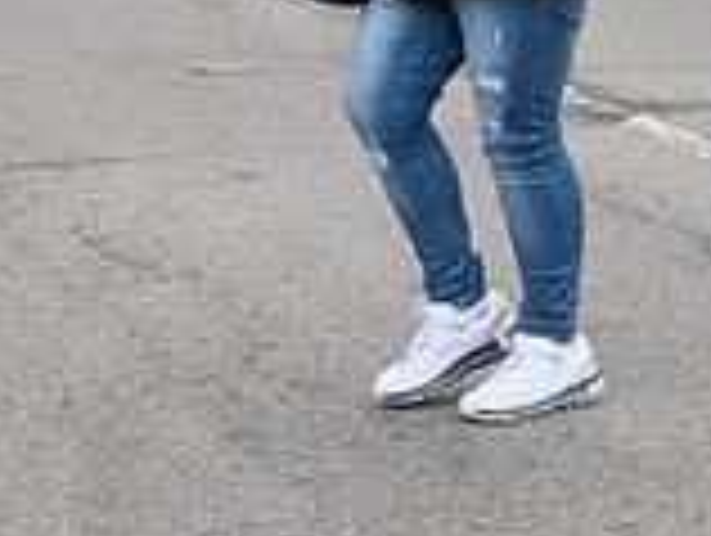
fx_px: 3620
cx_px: 396
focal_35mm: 176
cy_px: -232
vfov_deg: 8.3
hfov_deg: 11.2
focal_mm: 50
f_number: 6.3
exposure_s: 1/320
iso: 500
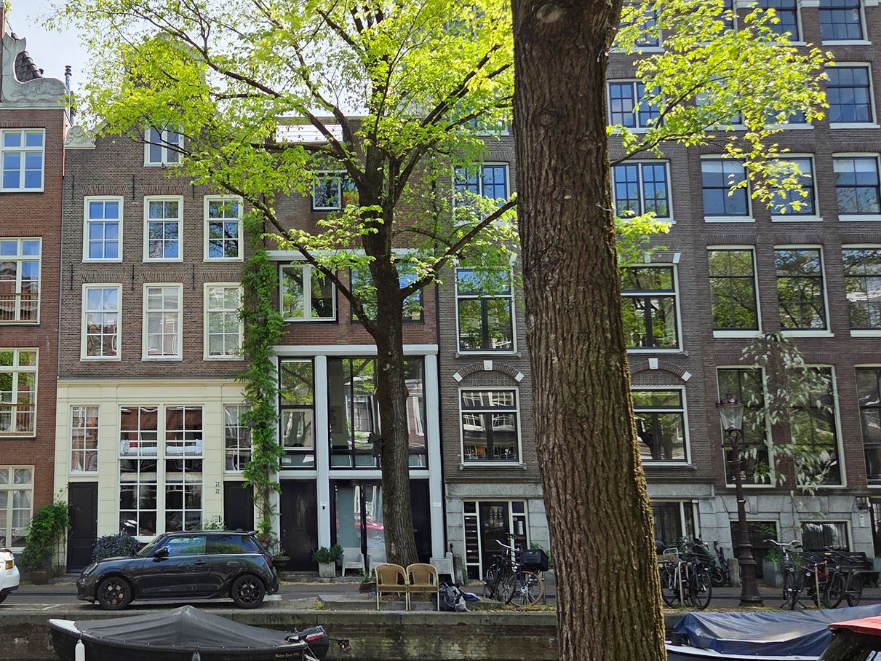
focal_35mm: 38
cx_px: 234
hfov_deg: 47.4
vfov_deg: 37.7
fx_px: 967
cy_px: 333
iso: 80
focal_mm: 5.4
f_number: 1.8
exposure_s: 1/3531
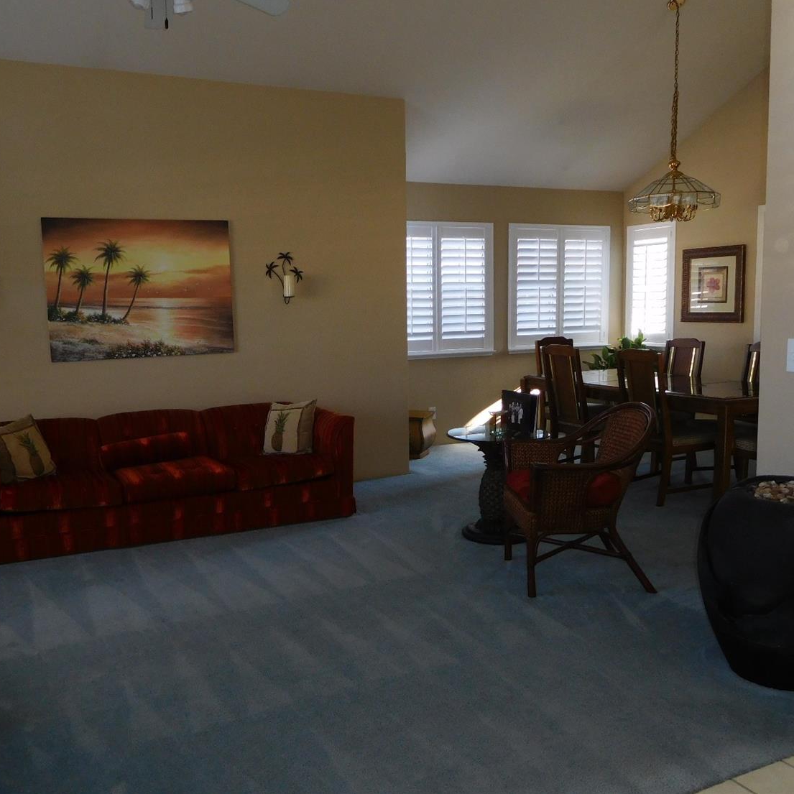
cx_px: 356
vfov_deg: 54.0
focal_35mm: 30
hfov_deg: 53.9
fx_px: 779
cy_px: 391
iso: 200
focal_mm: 4.5
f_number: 3.4
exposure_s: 1/30
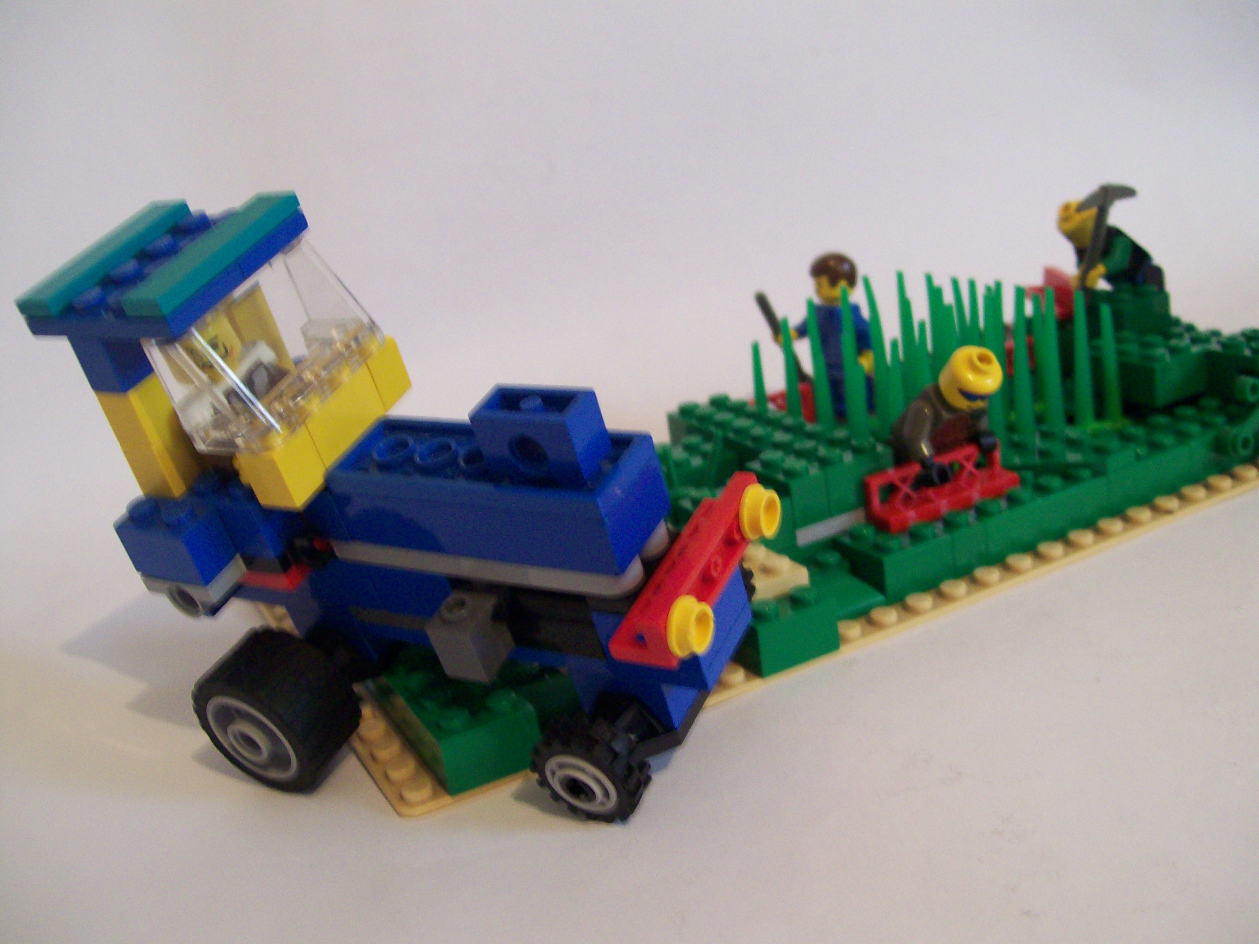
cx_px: 630
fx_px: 1309
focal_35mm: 36
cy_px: 472
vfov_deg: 39.7
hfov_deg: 51.4
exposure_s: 1/10.8
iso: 160
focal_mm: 6
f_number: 2.7
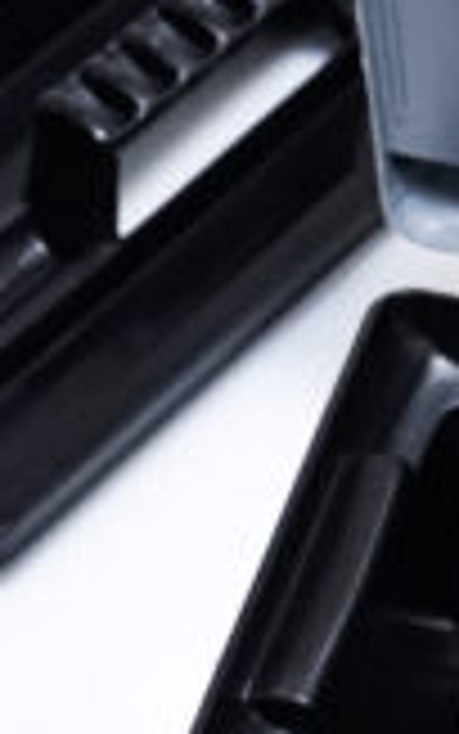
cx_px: 904
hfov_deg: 6.1
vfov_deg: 10.0
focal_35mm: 210
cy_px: 428
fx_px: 4199
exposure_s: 1/250
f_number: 8
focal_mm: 48
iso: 3200
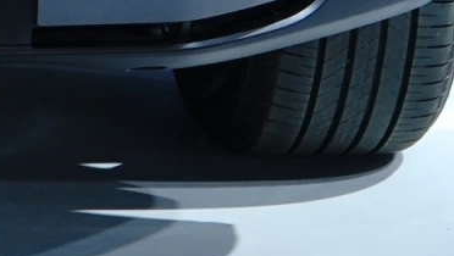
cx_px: -461
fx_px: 3253
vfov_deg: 4.3
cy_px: -644
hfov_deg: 7.6
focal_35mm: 270
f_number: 4
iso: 800
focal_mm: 40
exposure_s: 1/320
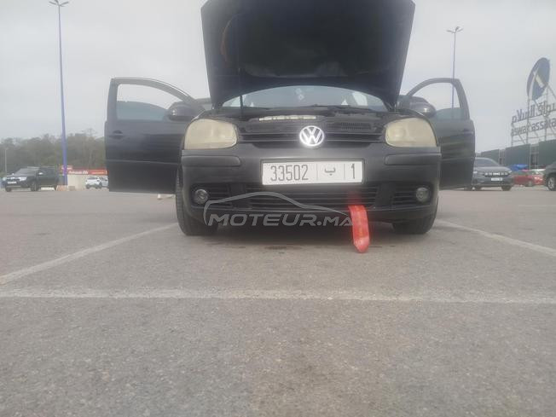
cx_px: 278
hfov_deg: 71.6
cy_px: 208
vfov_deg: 56.8
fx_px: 385
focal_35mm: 24
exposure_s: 1/839
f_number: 1.7
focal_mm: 5.31
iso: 50
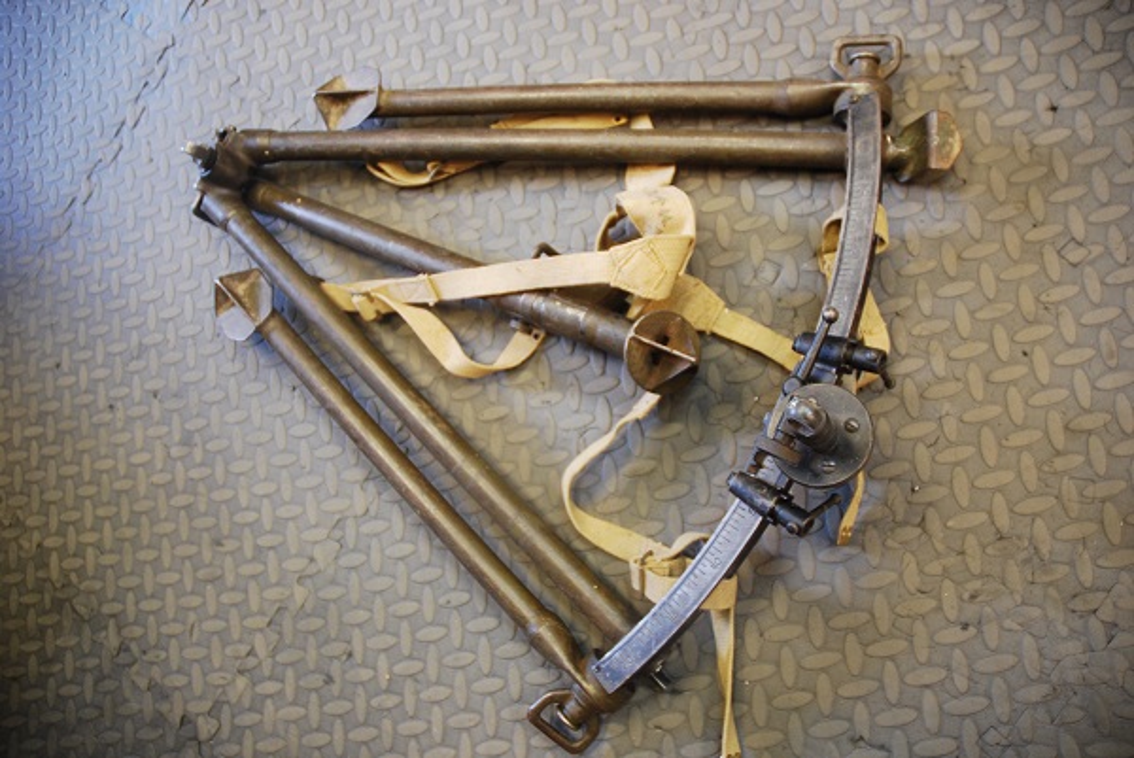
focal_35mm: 27
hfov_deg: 67.3
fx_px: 851
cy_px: 379
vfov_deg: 48.0
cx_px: 567
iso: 560
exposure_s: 1/30
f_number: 3.5
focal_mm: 18
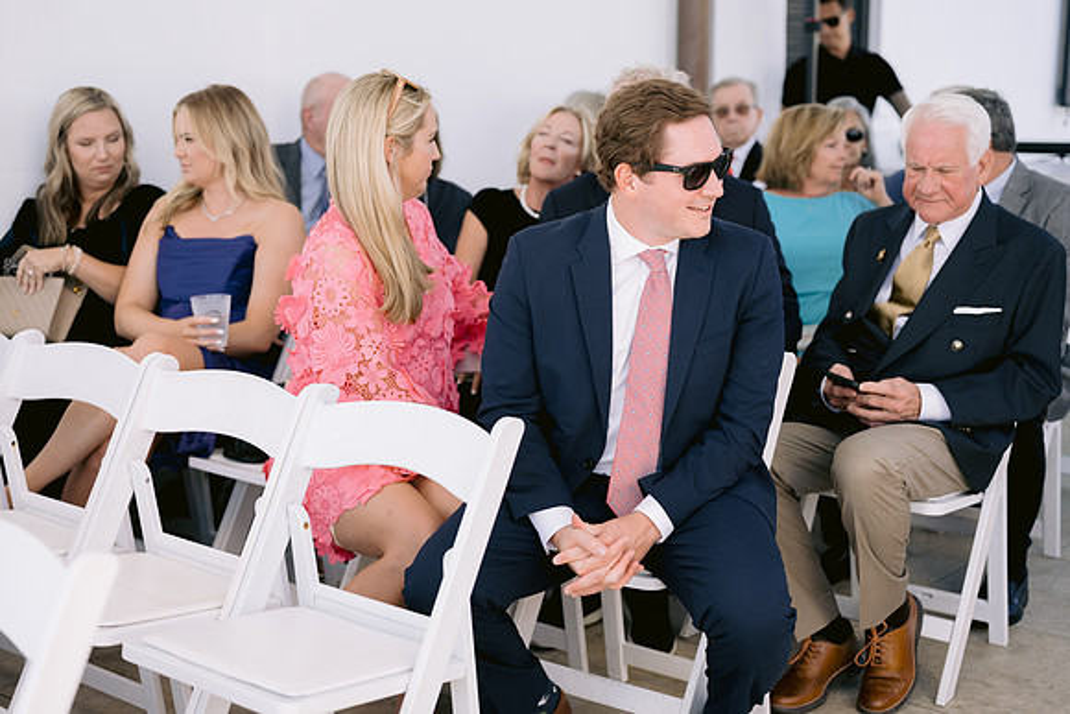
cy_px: 357
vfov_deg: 27.0
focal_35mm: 50
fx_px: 1486
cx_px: 535
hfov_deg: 39.6
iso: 200
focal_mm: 50
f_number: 2.5
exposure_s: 1/640
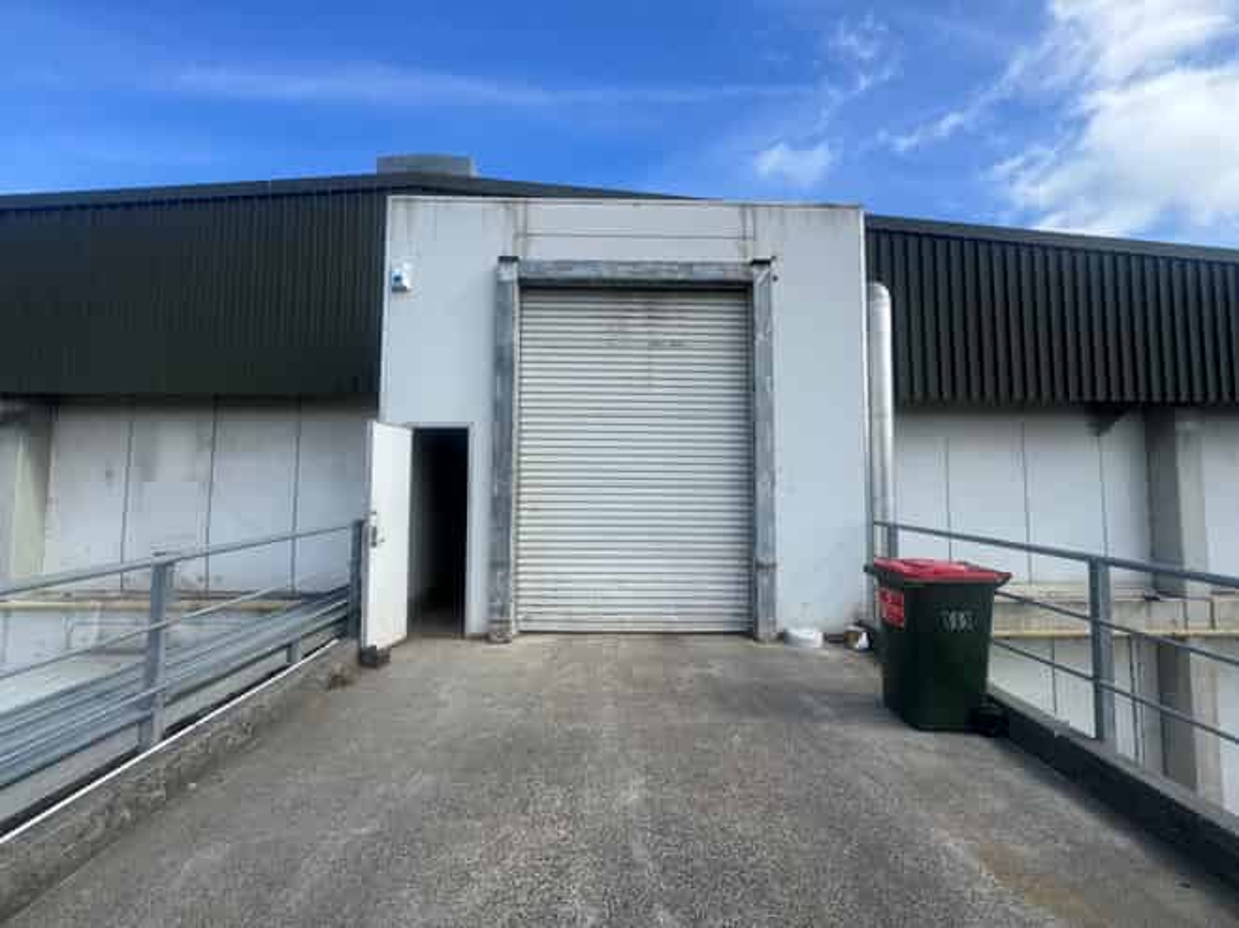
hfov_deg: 102.1
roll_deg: -1.2
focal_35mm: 14
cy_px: 464
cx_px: 620
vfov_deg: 85.6
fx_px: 501
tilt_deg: +2.3
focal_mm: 2.22
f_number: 2.2
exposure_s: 1/1506
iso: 40
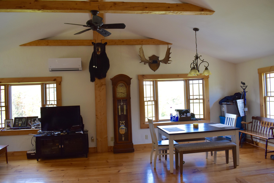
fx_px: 205
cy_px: 92
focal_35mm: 27
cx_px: 137
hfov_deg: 67.4
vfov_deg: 47.9
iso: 400
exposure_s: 1/100
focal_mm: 18
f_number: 5
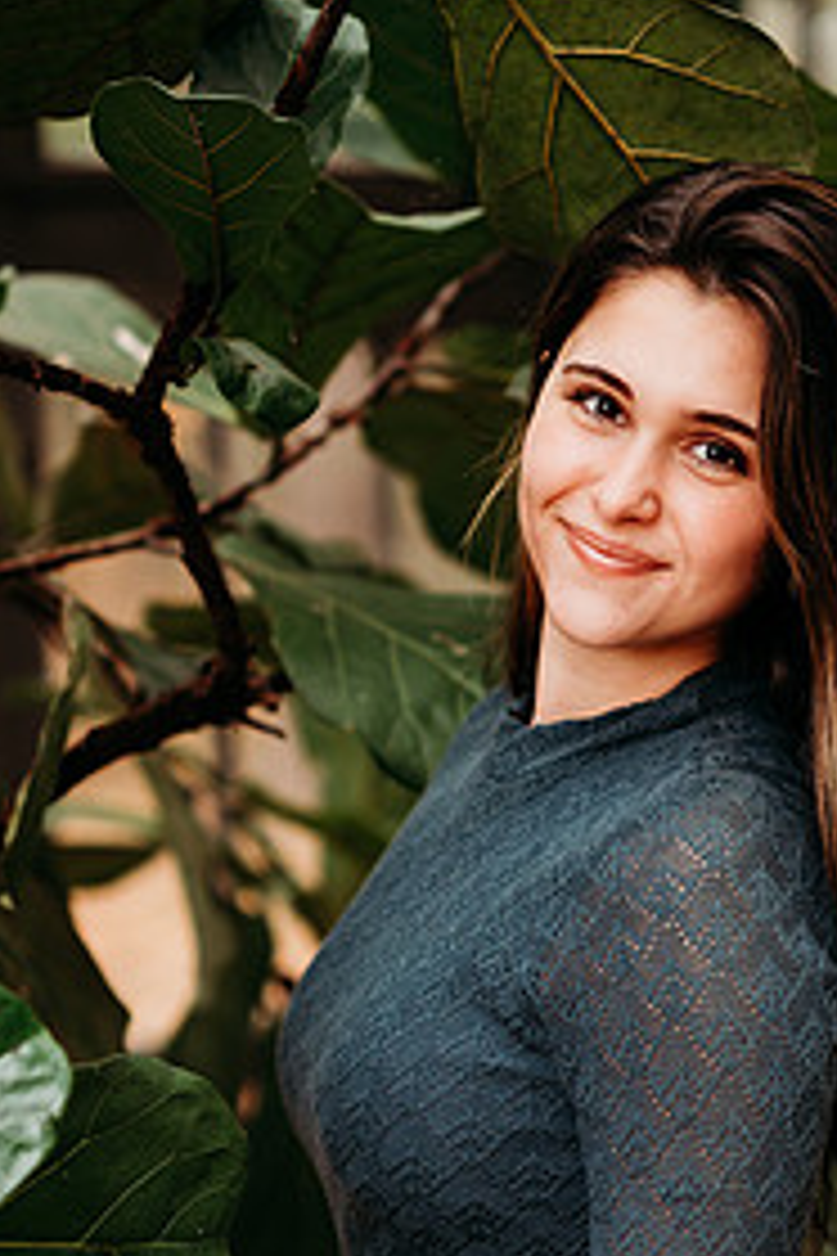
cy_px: 810
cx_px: 634
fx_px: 4778
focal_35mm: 137
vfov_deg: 15.0
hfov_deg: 10.0
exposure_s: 1/320
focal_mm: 85
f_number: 2.2
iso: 400
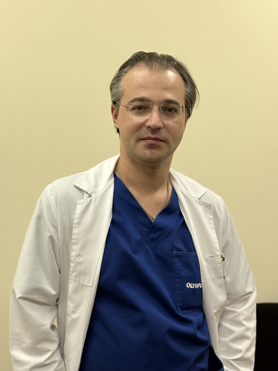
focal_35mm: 48
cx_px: 139
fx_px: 514
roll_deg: +0.9
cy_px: 186
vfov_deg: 39.7
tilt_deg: -6.5
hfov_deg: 30.3
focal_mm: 6.76
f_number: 1.78
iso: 200
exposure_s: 1/33
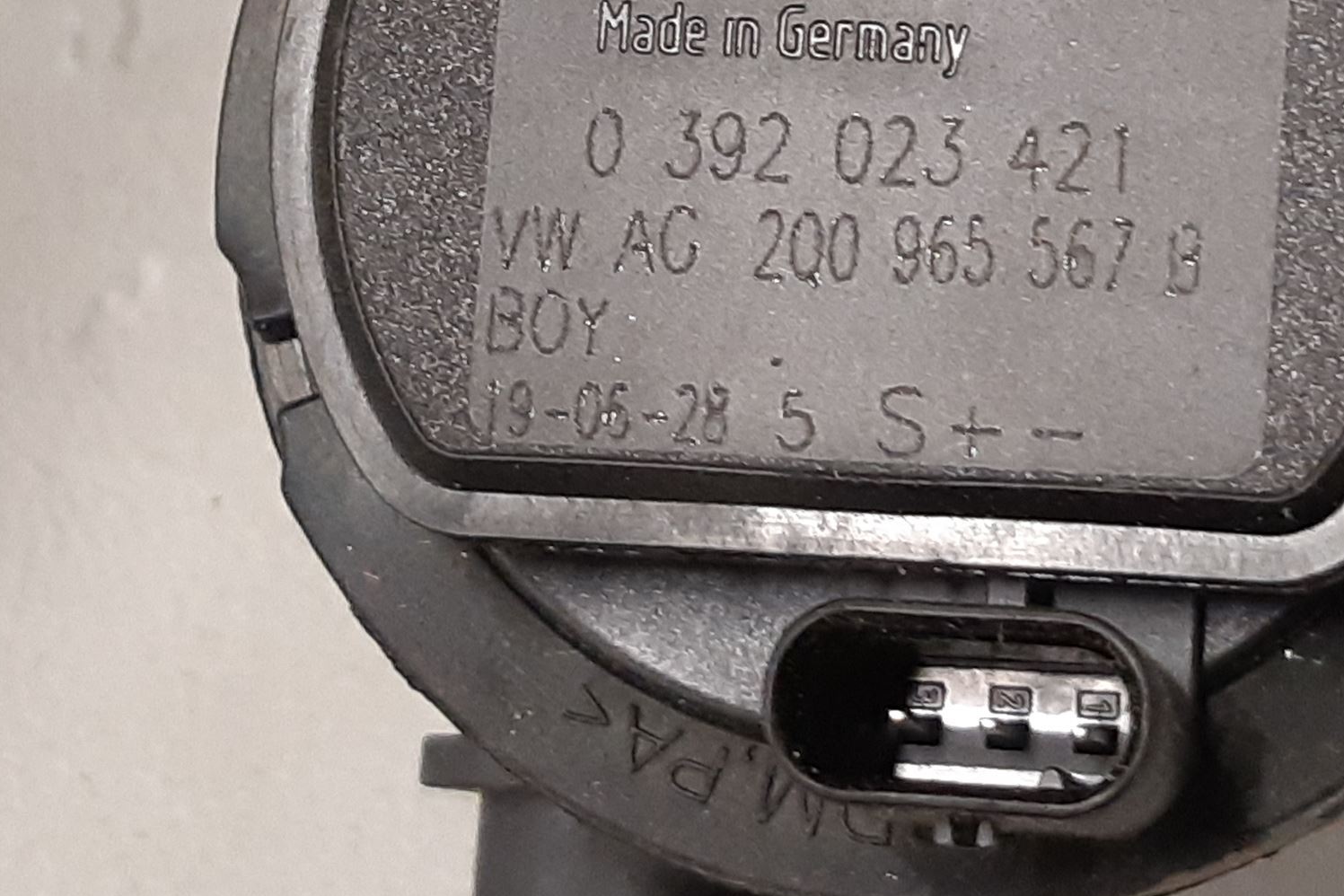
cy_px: 302
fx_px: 1381
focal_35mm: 37
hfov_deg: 51.9
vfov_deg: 35.6
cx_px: 711
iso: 250
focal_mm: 3.93
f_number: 1.7
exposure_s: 1/50
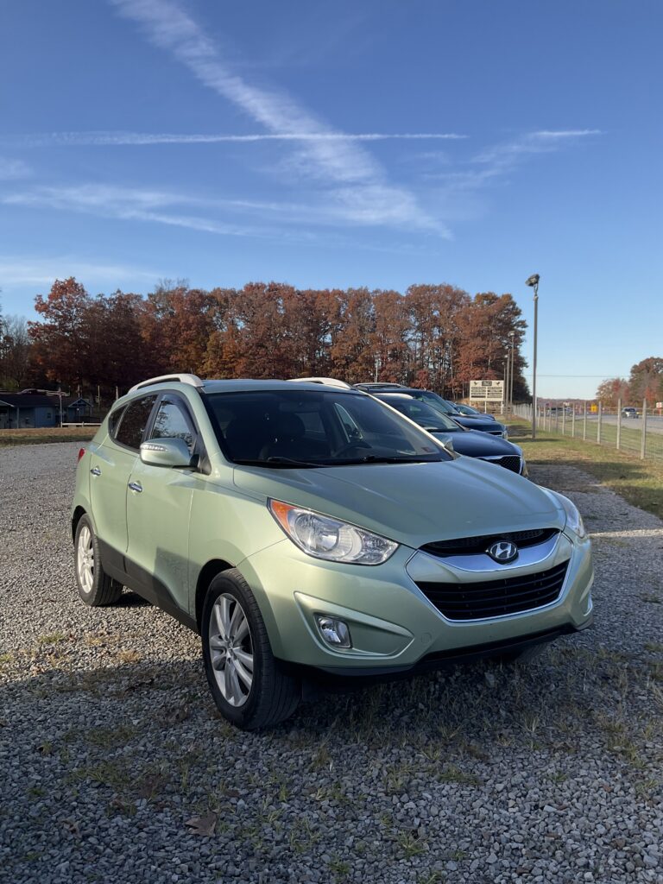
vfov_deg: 61.7
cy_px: 442
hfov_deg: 48.2
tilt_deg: -3.0
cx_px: 332
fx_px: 741
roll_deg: -1.1
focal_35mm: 29
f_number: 1.8
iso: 16
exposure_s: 1/855
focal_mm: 3
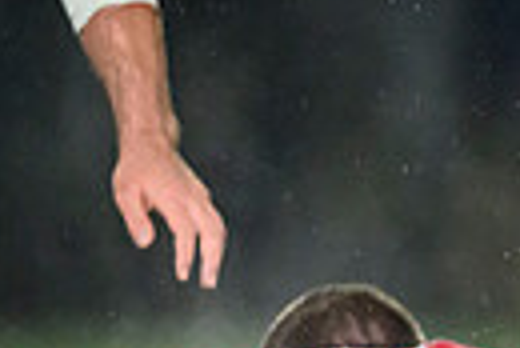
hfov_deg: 0.8
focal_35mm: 2504
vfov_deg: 0.6
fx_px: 36209
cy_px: 446
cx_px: 1056
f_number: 4
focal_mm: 560
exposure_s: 1/1250
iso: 8000
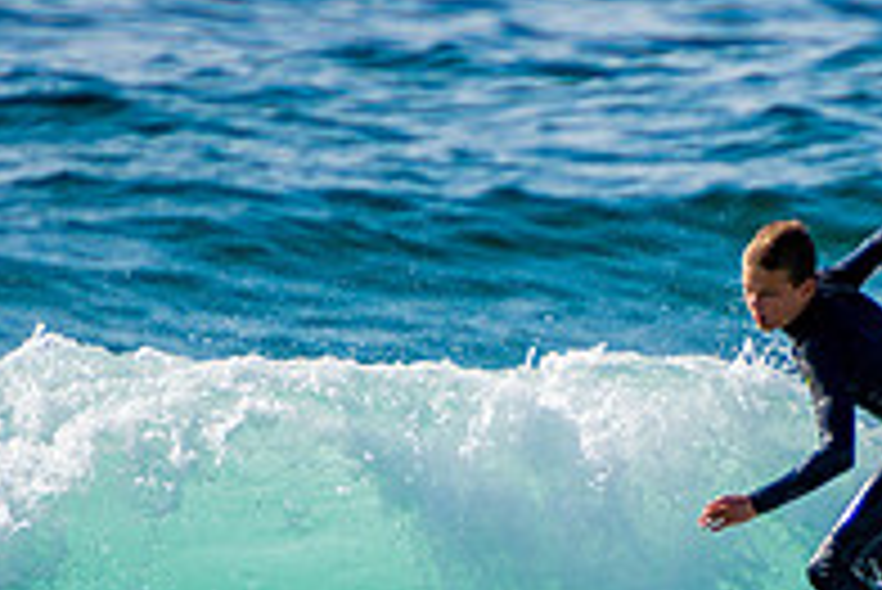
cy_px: 709
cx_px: 868
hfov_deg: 1.2
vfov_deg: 0.8
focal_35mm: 1775
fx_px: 43518
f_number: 5.6
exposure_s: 1/2000
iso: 280
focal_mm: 400
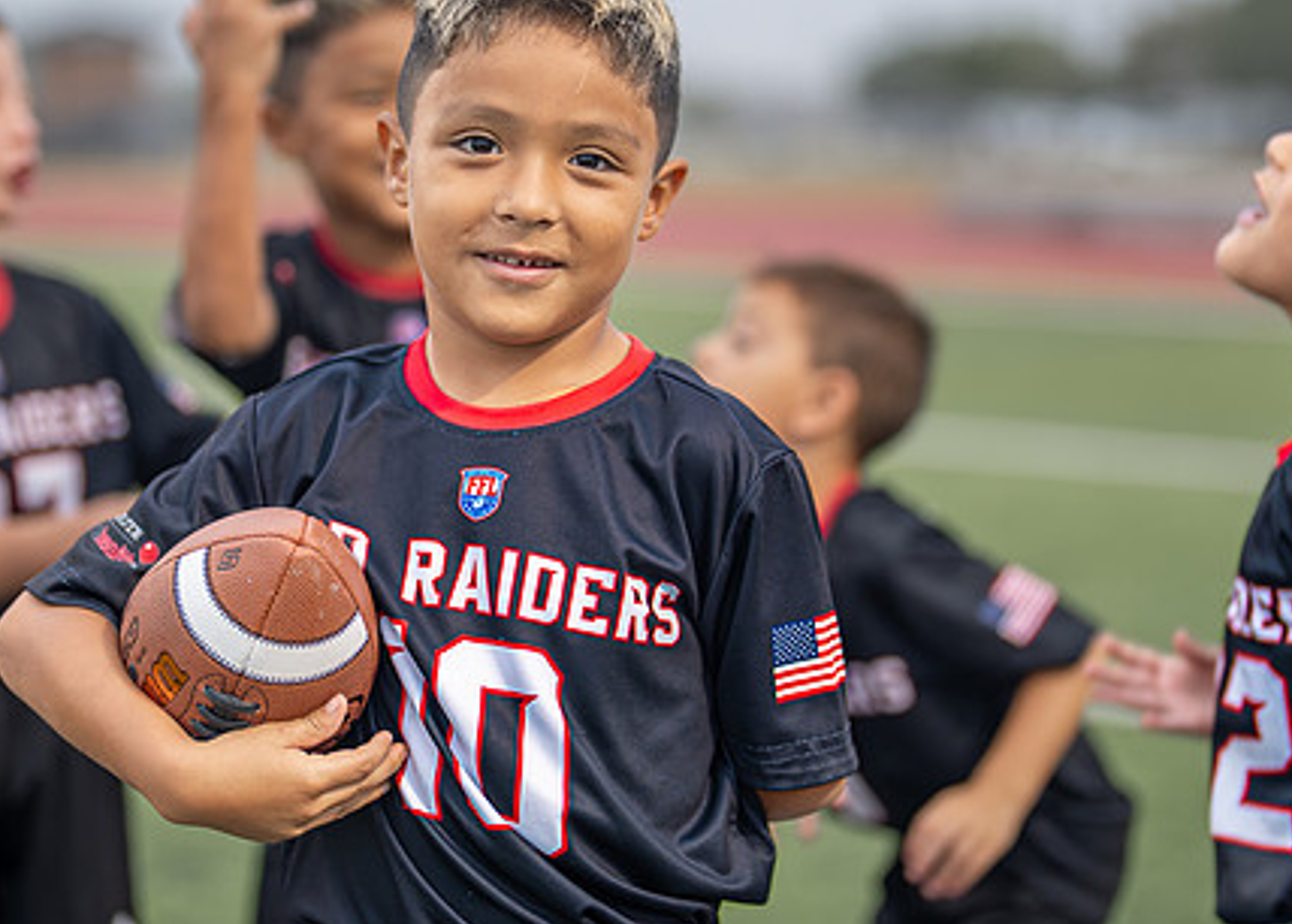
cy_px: 383
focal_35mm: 87
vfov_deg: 16.4
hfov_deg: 22.9
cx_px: 587
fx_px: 3193
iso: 100
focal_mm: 50
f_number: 1.2
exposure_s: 1/500
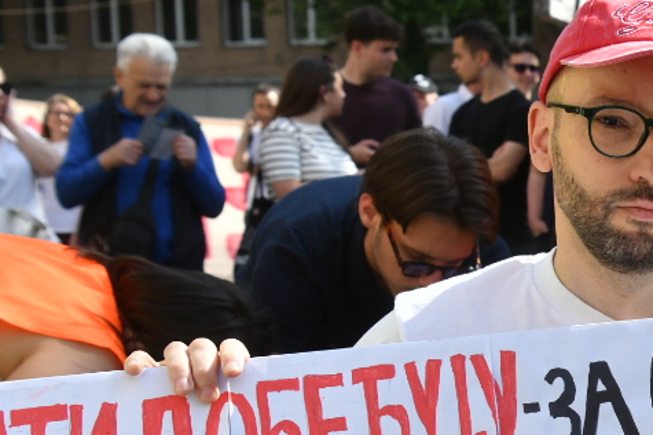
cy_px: 486
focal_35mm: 99
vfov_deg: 13.5
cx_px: 968
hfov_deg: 18.4
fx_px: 1794
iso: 800
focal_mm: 29
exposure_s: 1/4000
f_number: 5
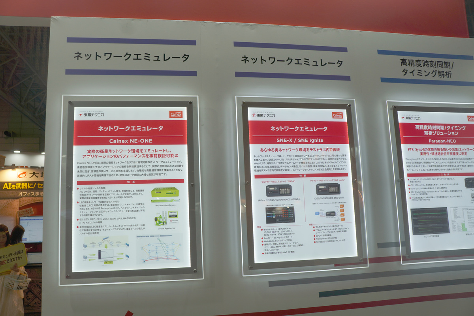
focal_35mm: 28
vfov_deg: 45.7
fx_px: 375
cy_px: 158
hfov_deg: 64.6
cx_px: 237
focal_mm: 19
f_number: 5.6
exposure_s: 1/80
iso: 100
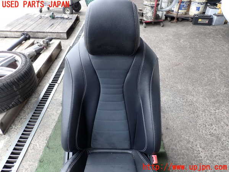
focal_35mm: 25
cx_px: 114
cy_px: 86
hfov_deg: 69.4
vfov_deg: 54.9
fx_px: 165
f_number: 2.8
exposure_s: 1/125
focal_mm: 4.5
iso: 100
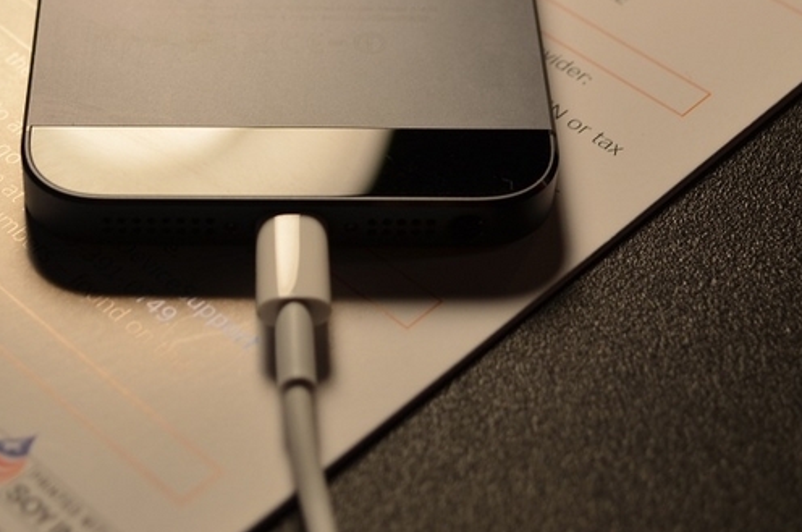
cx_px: 298
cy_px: -5
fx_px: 2202
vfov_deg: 13.6
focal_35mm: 99
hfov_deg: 20.6
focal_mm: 32
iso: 100
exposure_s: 1/30
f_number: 4.8
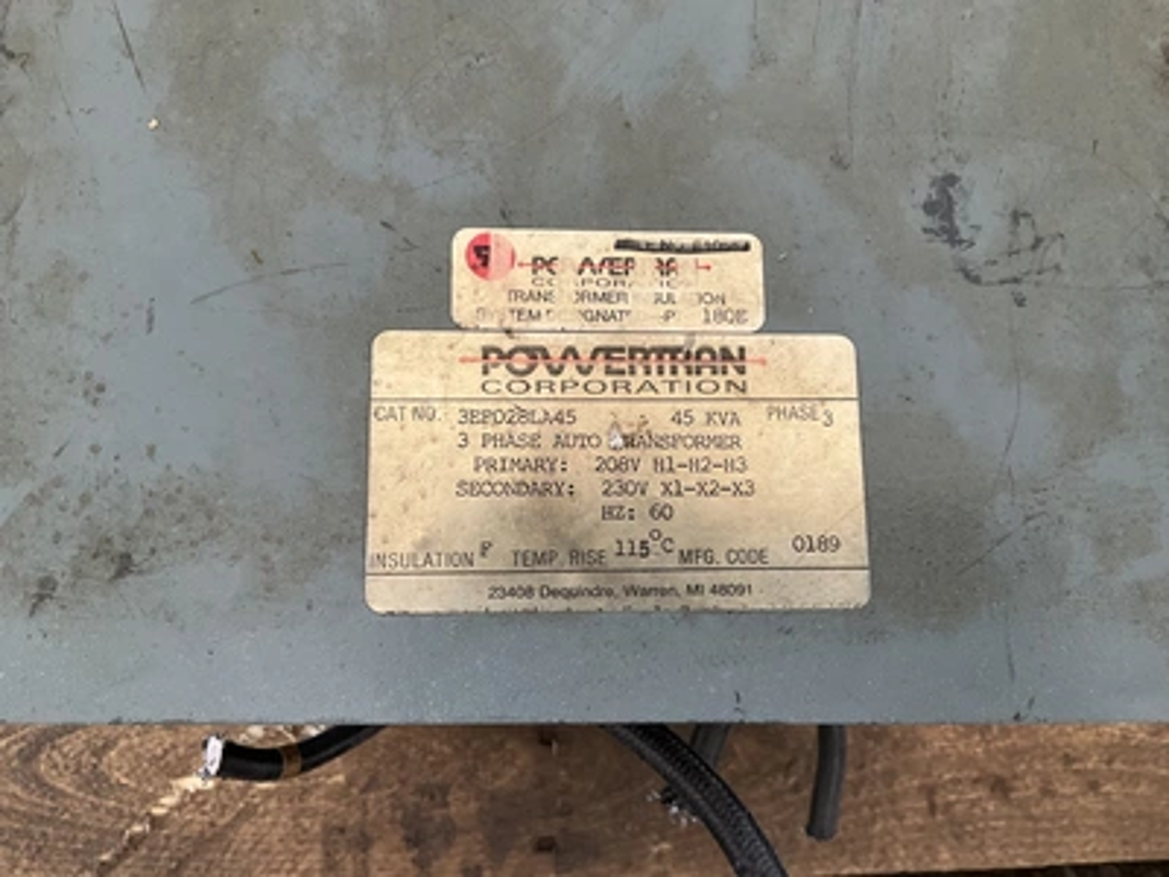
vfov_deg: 48.2
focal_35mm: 29
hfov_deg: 61.7
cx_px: 584
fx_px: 979
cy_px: 438
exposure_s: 1/60
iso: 80
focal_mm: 3
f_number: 1.8
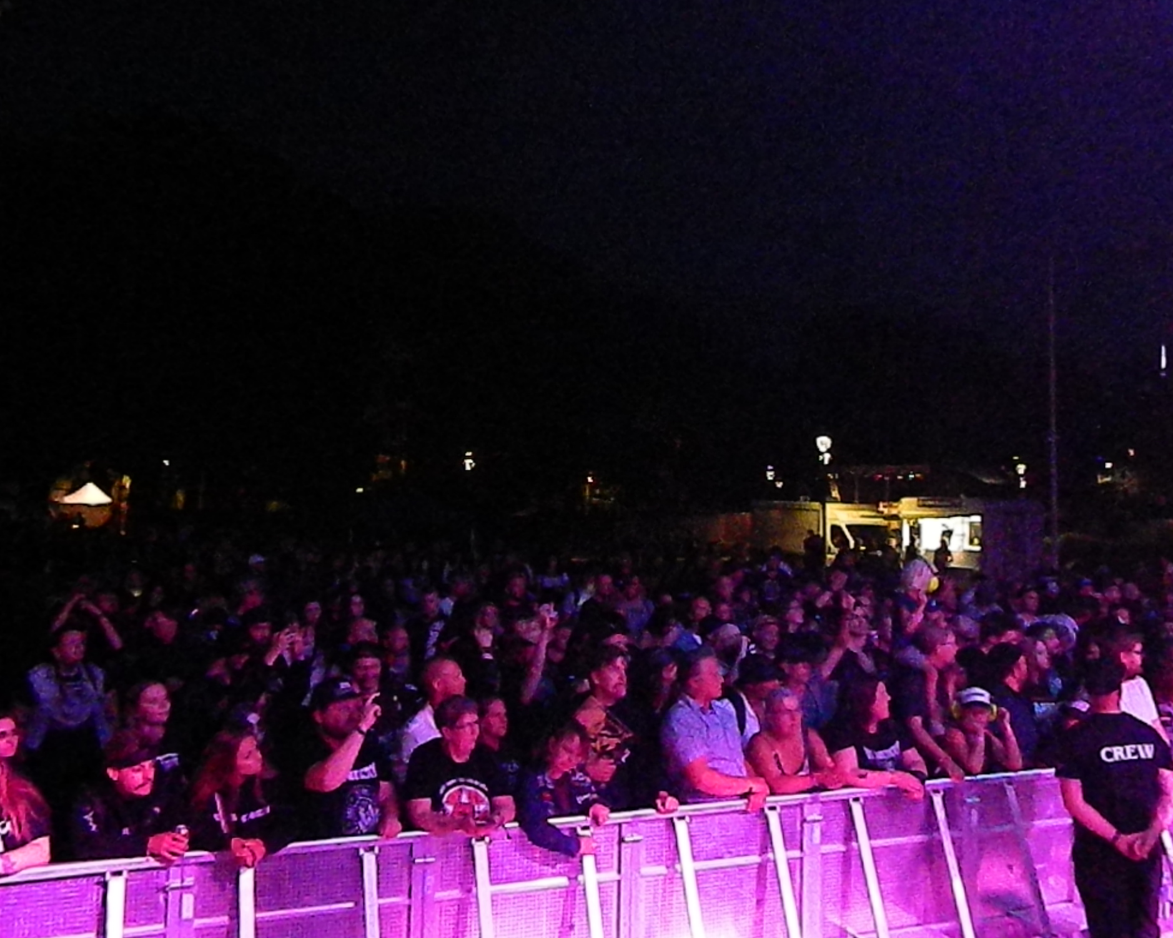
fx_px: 1146
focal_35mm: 33
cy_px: 462
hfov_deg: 54.2
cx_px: 629
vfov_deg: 44.5
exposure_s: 1/60
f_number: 3.2
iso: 3200
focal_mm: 5.6
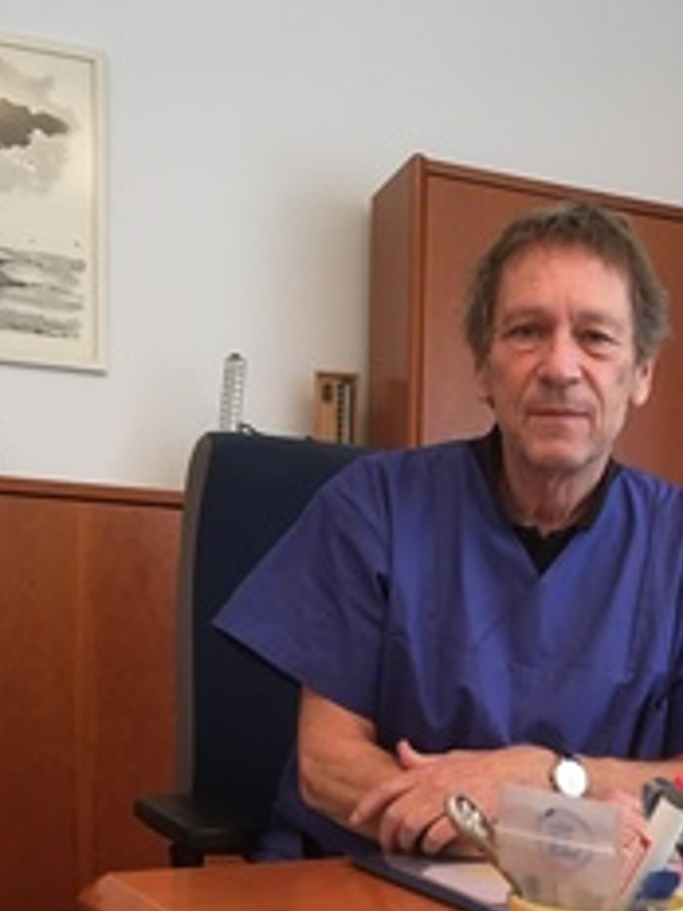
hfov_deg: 28.4
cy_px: 758
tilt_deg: -6.6
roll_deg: -1.9
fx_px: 1315
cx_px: 565
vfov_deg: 36.6
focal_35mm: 50
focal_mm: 4.15
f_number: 2.2
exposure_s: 1/33
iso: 160
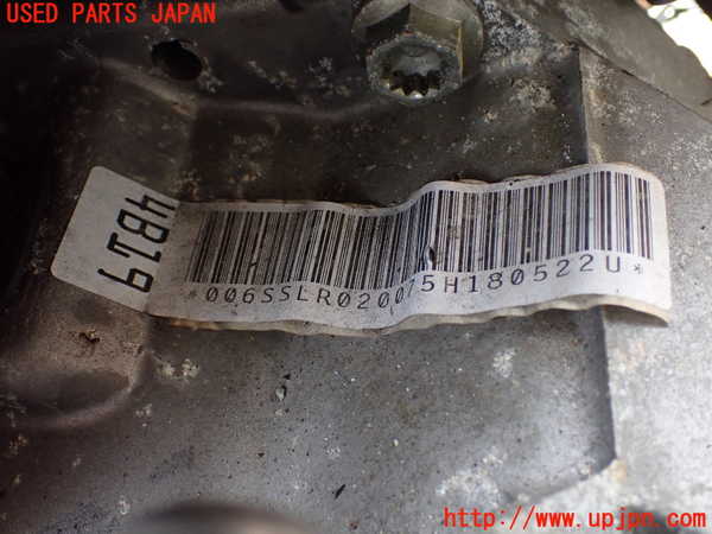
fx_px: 782
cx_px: 356
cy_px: 267
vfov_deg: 37.7
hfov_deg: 49.0
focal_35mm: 38
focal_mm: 6.83
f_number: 2.7
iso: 640
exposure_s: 1/160
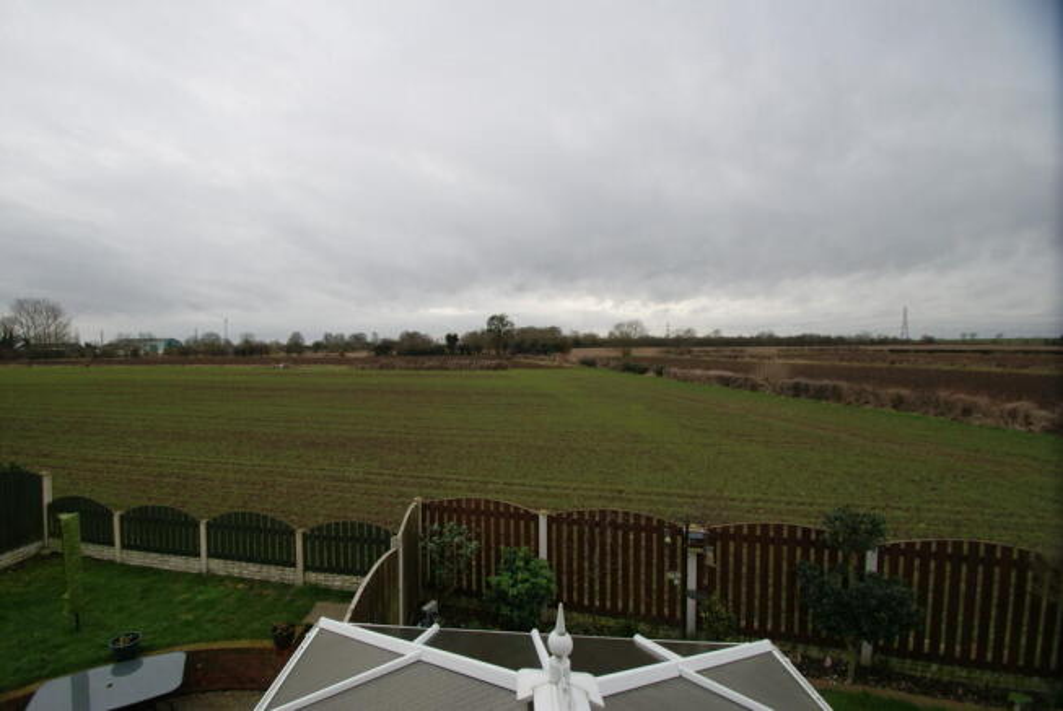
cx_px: 532
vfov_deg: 77.5
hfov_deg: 100.3
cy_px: 356
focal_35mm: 15
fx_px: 443
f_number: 5
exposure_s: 1/50
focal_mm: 10
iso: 100
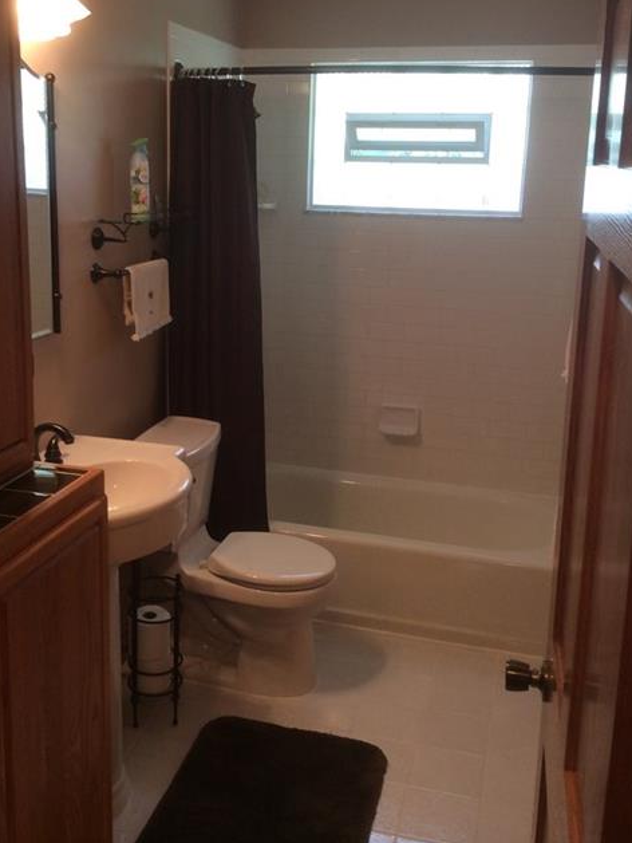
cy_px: 352
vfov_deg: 47.7
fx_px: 949
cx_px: 272
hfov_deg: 36.8
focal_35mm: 39
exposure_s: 1/24
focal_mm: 3.3
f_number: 2.4
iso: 40
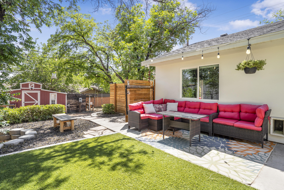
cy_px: 95
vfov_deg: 70.4
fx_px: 134
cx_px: 142
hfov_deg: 93.3
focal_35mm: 17
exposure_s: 1/160
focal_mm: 17
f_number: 9
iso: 250
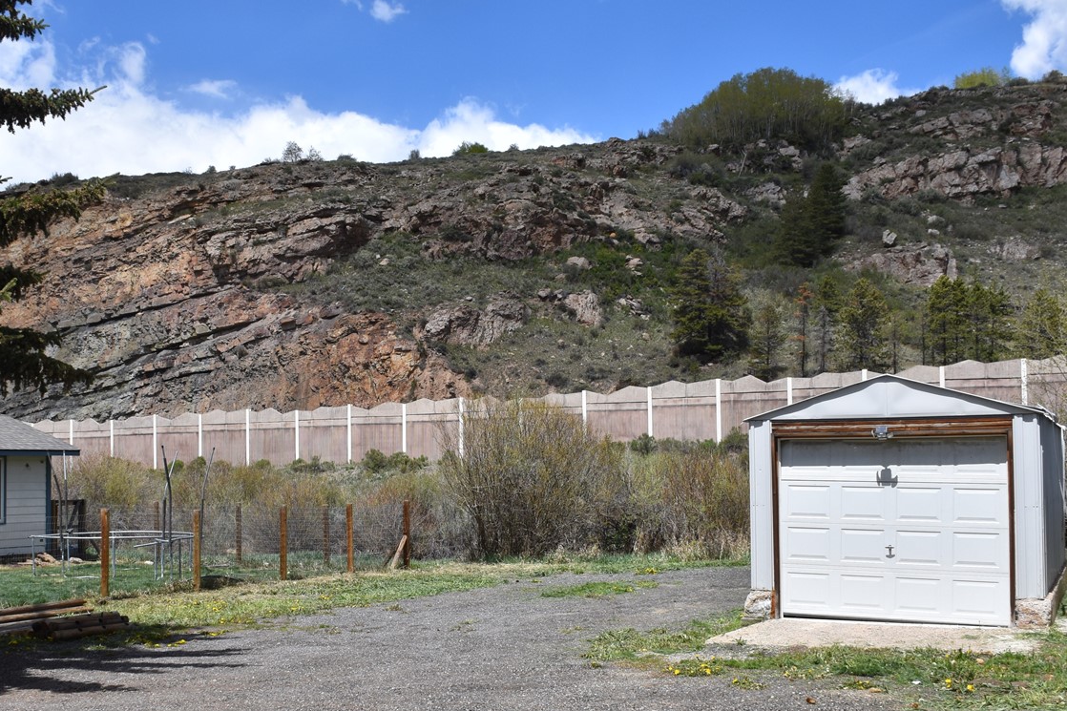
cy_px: 418
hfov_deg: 47.0
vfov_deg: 32.5
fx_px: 1215
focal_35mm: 41
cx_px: 397
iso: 200
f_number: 10
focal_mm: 18
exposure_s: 1/400
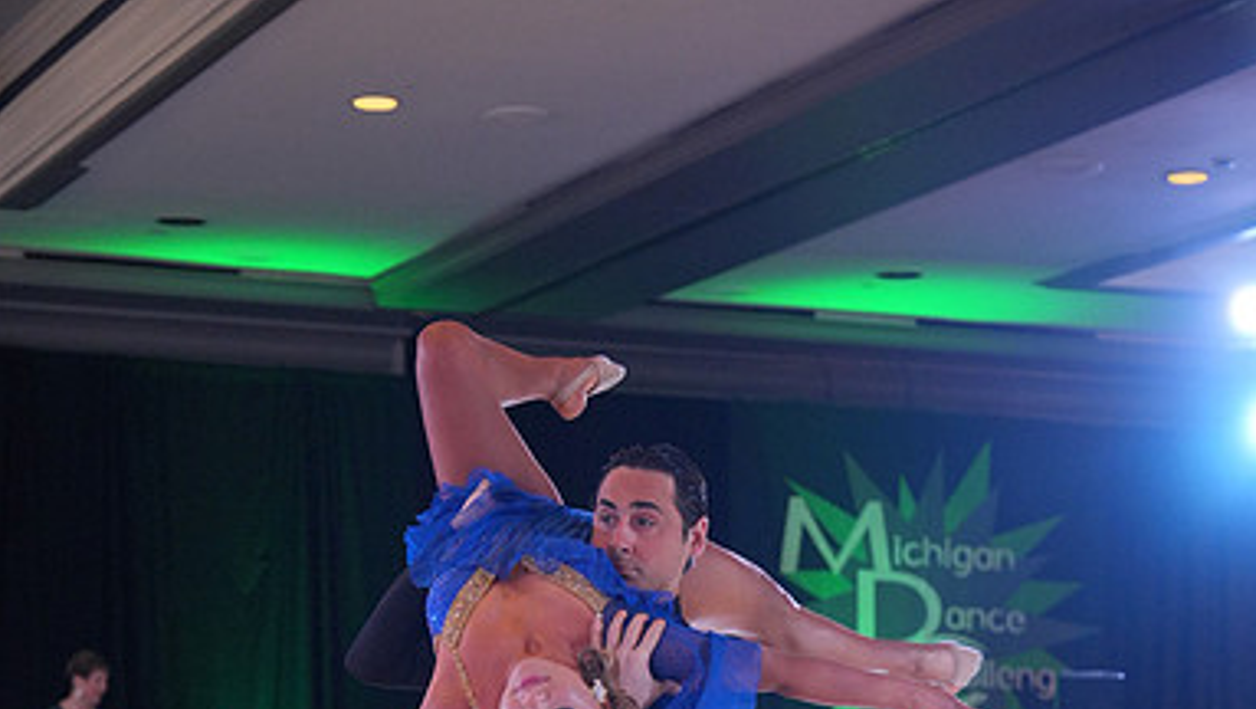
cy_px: 949
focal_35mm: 111
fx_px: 3699
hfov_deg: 19.3
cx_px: 631
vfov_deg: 10.7
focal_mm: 70
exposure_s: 1/400
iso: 2500
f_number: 4
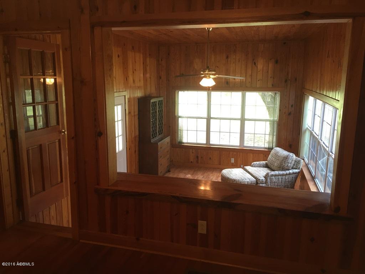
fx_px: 306
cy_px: 137
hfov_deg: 61.7
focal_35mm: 29
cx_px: 182
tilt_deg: -11.6
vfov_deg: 48.2
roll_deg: -0.8
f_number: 2.2
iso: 80
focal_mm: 4.15
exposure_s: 1/30
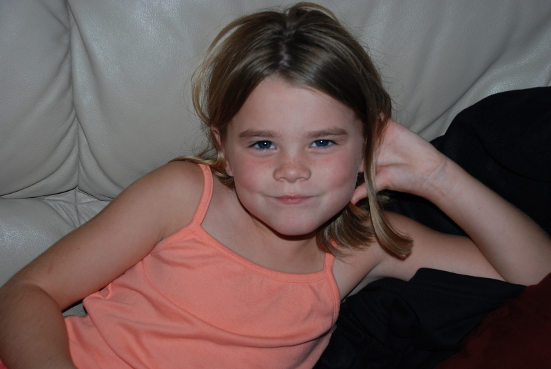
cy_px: 184
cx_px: 276
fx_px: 1103
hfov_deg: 28.0
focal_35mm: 72
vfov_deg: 19.0
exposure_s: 1/60
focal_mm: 48
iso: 200
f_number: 4.8
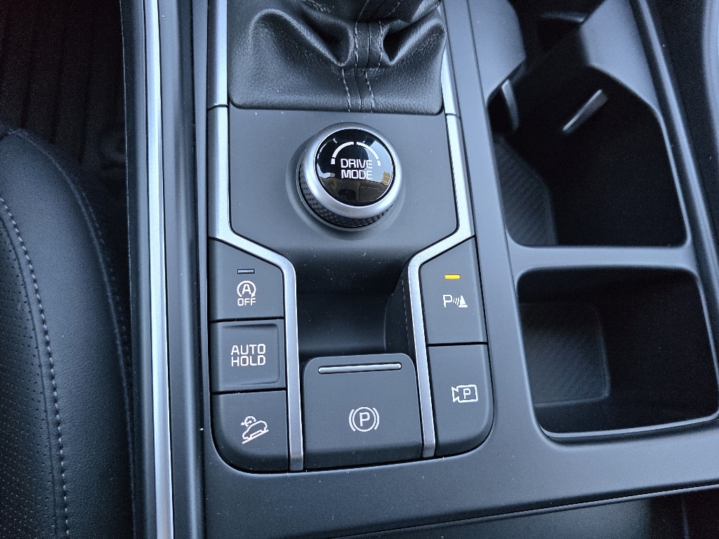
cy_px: 270
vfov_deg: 58.9
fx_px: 478
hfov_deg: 73.9
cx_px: 360
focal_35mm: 23
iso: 250
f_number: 1.7
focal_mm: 6.3
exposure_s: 1/120
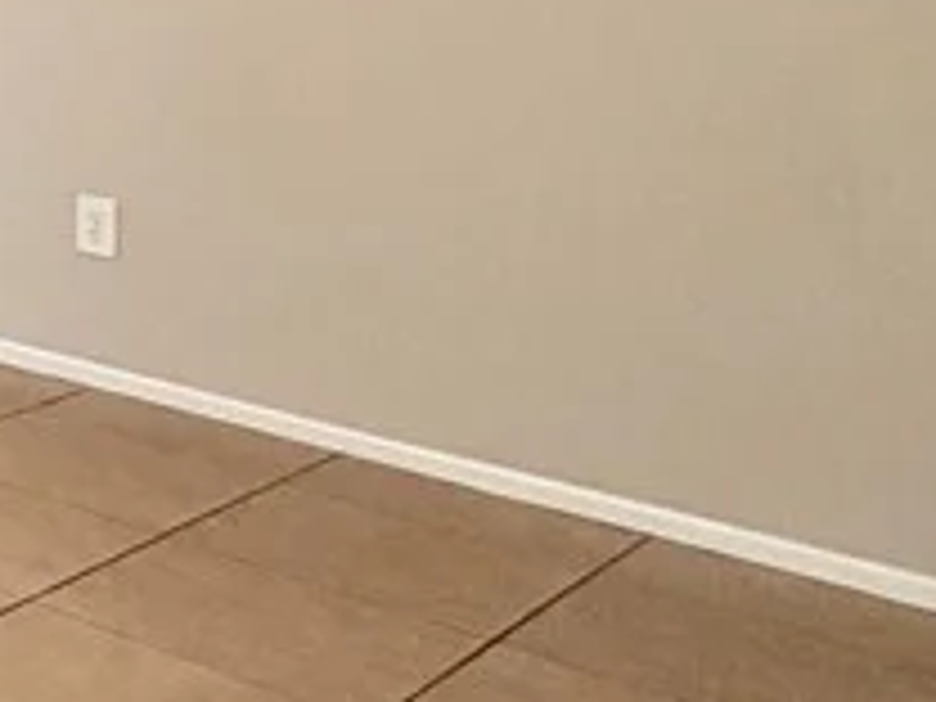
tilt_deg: -0.7
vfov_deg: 19.6
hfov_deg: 17.7
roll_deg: +0.1
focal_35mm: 69
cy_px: -207
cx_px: -1022
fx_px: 1866
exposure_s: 1/60
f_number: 2.2
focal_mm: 2.22
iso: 160
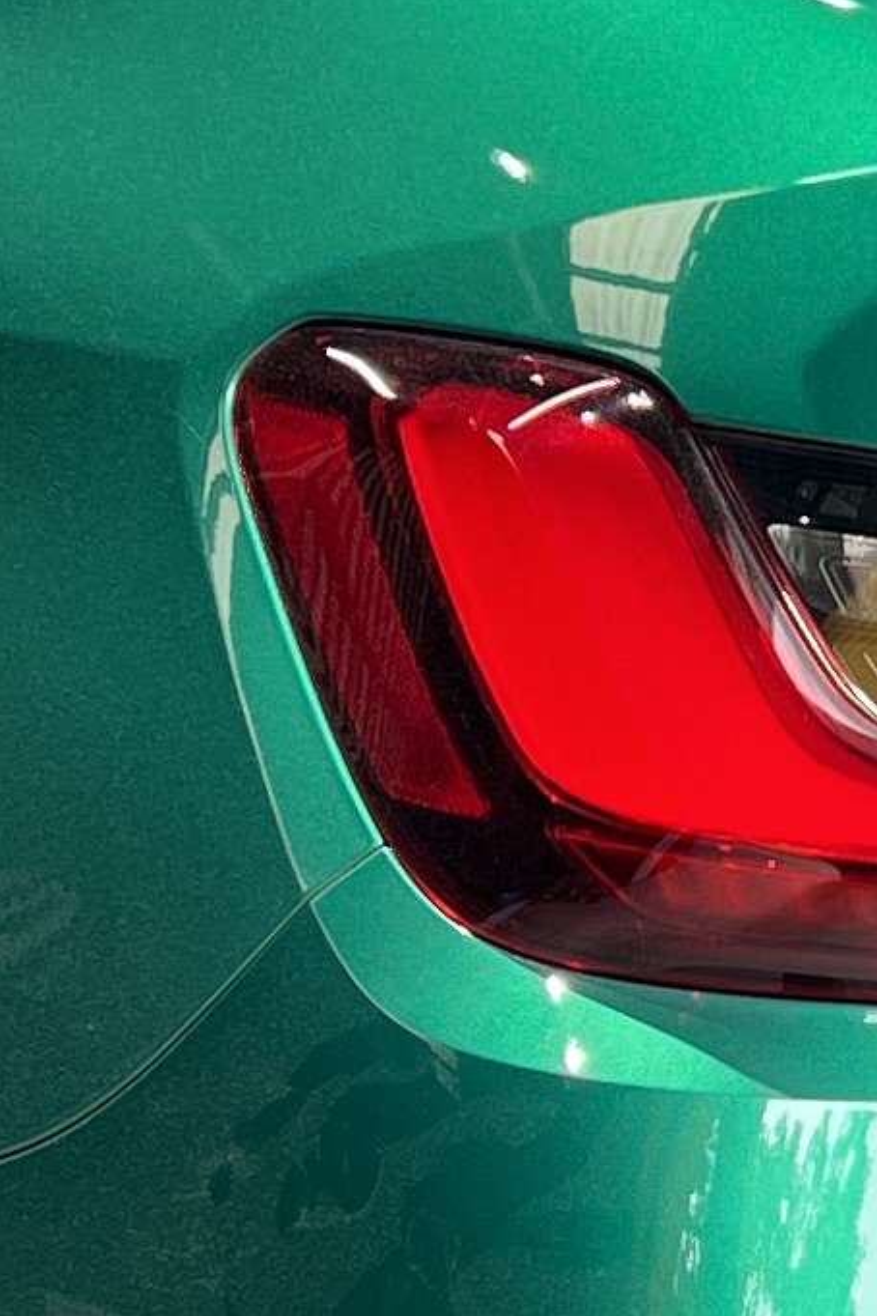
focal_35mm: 160
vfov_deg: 12.8
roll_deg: -3.4
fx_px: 5846
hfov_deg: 8.5
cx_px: 1064
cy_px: 964
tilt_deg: -10.3
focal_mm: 5.7
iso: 64
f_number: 1.5
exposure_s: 1/121
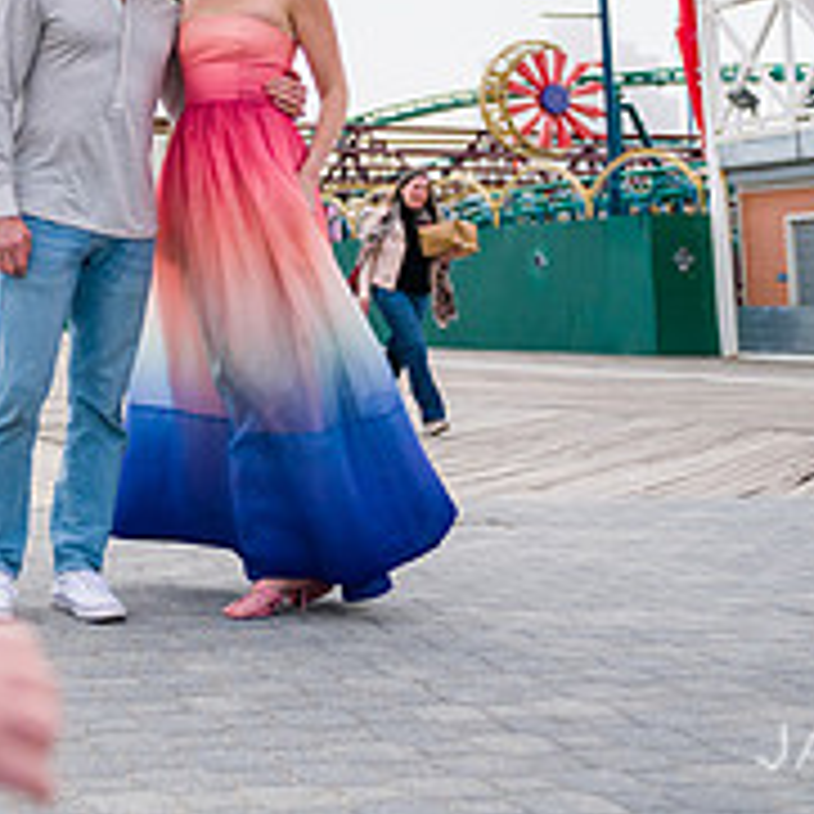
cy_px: -2
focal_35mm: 71
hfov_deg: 22.7
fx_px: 1889
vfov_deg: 23.3
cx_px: -117
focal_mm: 26
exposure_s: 1/4000
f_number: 3.2
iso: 200
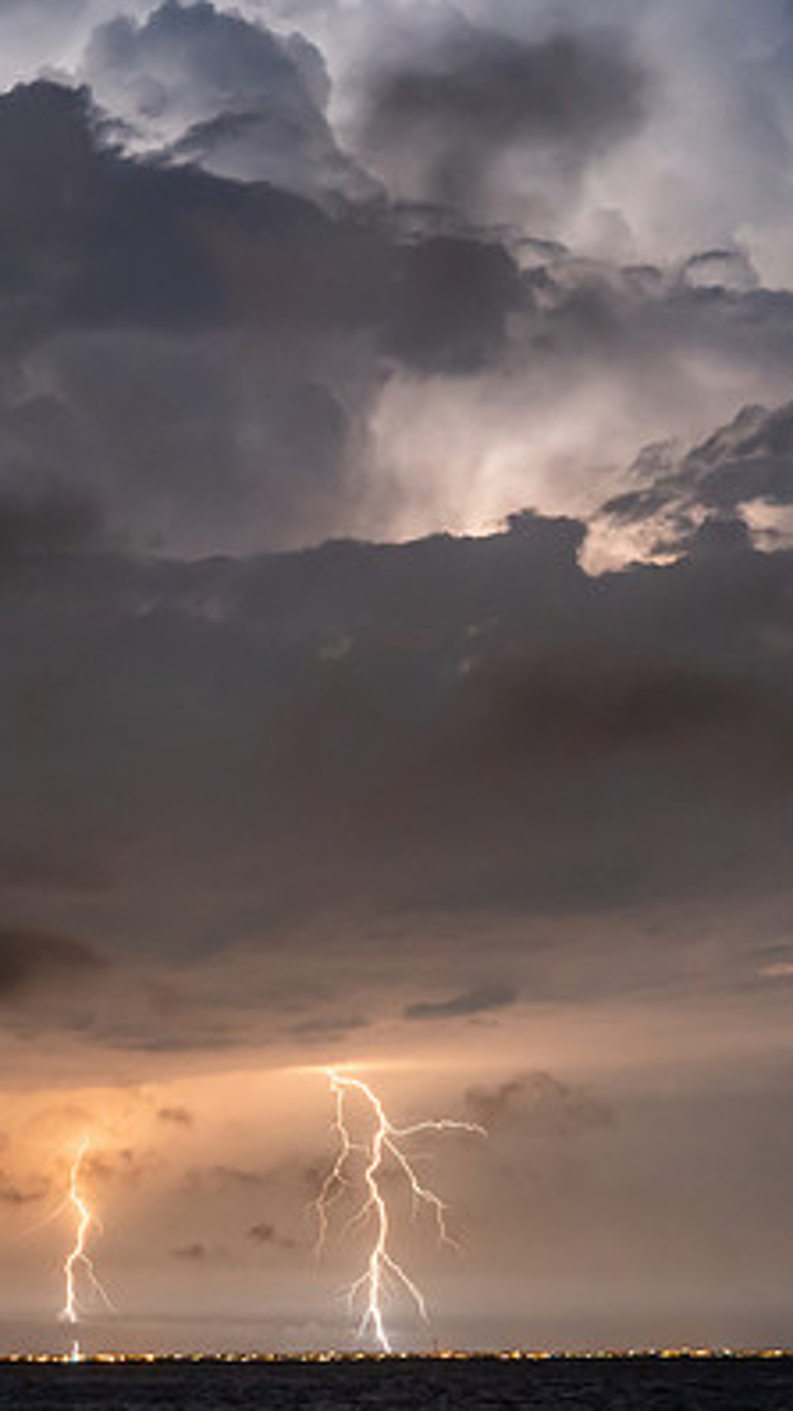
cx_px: 302
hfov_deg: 10.6
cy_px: 686
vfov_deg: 18.8
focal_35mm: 114
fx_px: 4266
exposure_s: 2.5
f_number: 4
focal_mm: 64
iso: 1600
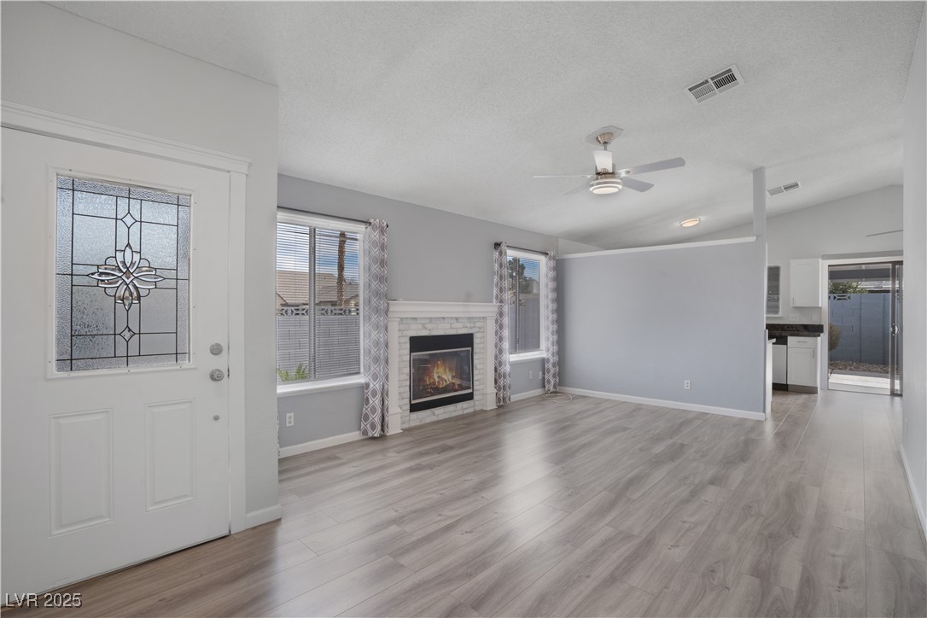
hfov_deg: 96.7
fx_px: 412
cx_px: 464
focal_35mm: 16
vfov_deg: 73.7
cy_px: 309
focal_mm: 16
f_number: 10
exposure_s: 1/15
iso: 500
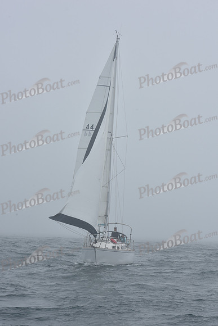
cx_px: 109
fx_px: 772
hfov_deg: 16.1
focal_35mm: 85
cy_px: 163
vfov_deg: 23.9
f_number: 10
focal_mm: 85
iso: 250
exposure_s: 1/800
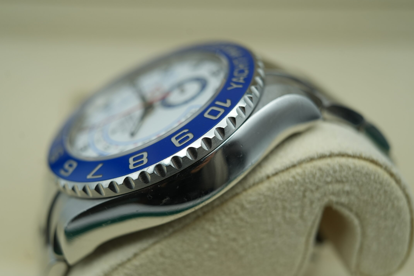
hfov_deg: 46.3
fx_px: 483
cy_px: 163
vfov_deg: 31.8
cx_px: 183
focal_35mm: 42
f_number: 5
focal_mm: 35
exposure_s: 1/250
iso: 400
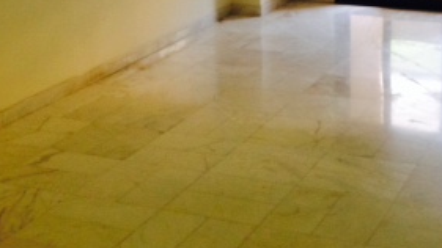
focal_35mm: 82
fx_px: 961
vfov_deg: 14.4
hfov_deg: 25.9
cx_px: 225
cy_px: -22
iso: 125
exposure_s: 1/20
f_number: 2.4
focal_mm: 4.12
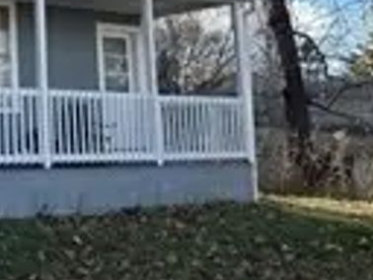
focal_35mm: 65
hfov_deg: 26.4
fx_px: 701
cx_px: -79
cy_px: 22
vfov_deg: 22.0
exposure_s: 1/2070
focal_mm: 6.86
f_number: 1.78
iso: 80
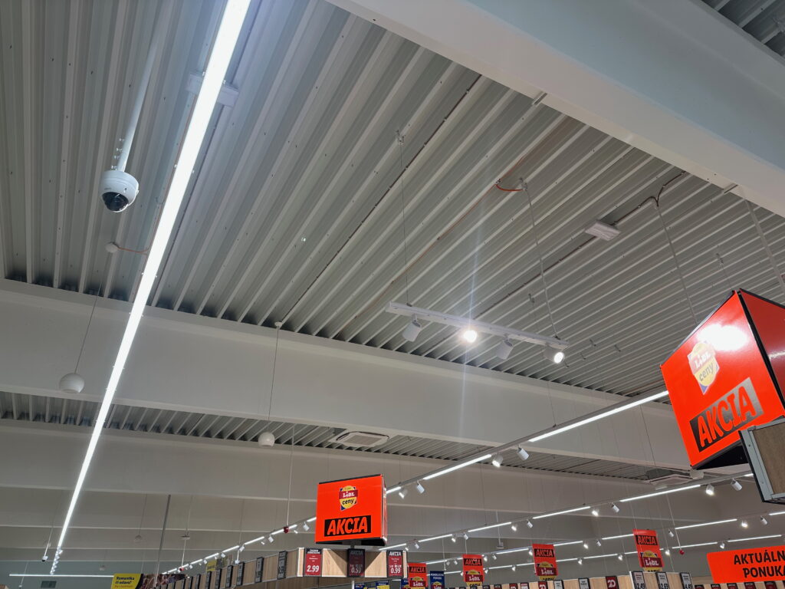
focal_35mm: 24
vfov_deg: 56.8
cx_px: 392
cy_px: 294
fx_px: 544
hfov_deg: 71.6
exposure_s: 1/100
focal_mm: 6.86
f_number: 1.78
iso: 64
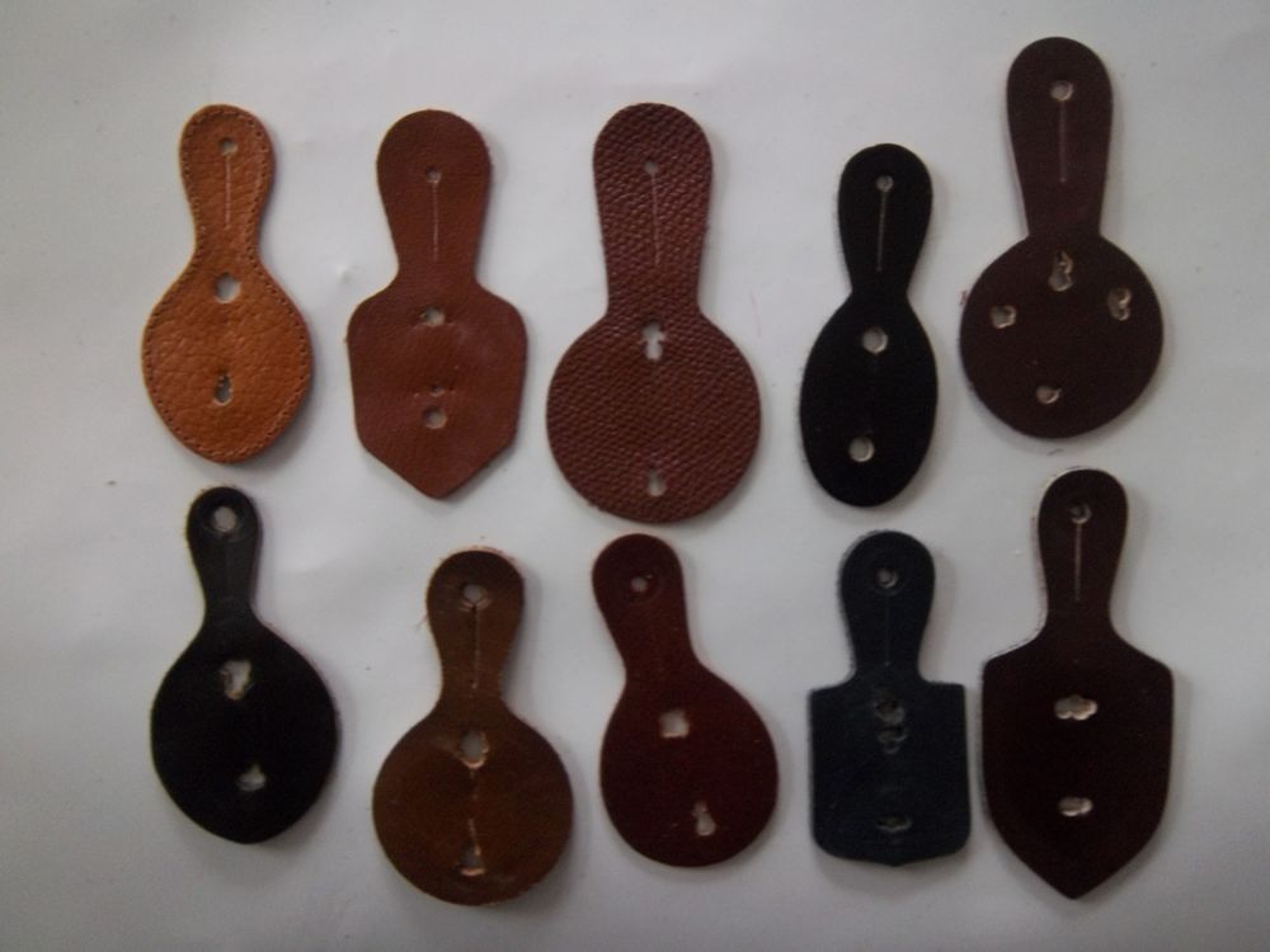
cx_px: 635
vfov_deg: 49.7
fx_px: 1027
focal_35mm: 28
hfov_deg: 63.4
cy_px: 476
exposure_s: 1/20
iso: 160
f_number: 3.5
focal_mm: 5.05
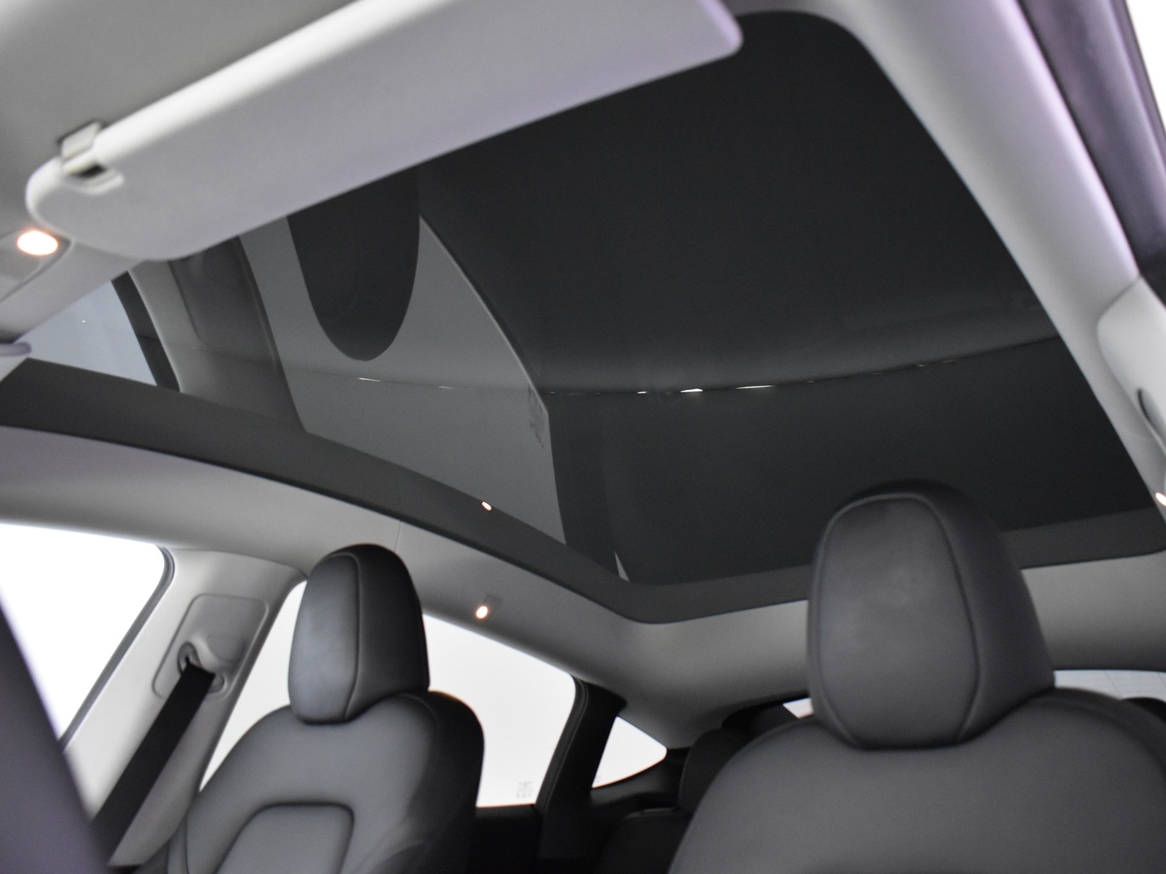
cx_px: 615
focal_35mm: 30
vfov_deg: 46.8
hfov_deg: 59.9
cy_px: 432
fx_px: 1010
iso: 3200
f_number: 3.5
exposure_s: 1/20
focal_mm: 18
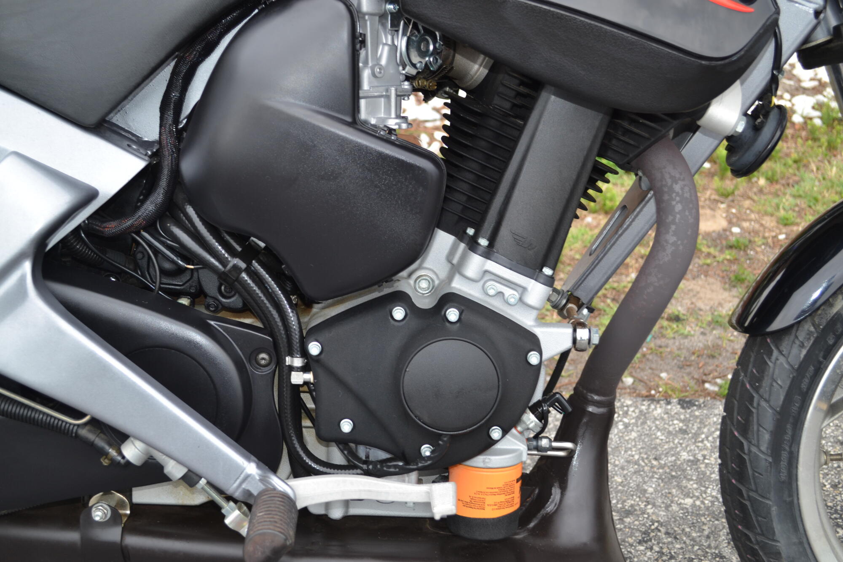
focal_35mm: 52
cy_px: 281
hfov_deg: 37.9
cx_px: 422
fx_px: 1229
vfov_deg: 25.7
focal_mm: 35
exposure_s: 1/125
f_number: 5
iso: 160
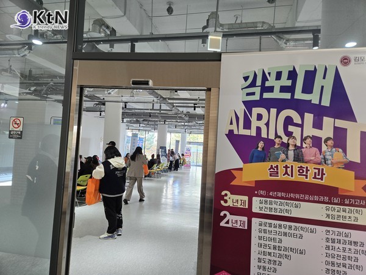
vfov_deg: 58.9
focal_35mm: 23
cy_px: 138
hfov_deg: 73.9
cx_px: 183
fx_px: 243
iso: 160
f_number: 1.8
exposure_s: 1/120
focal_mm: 5.4
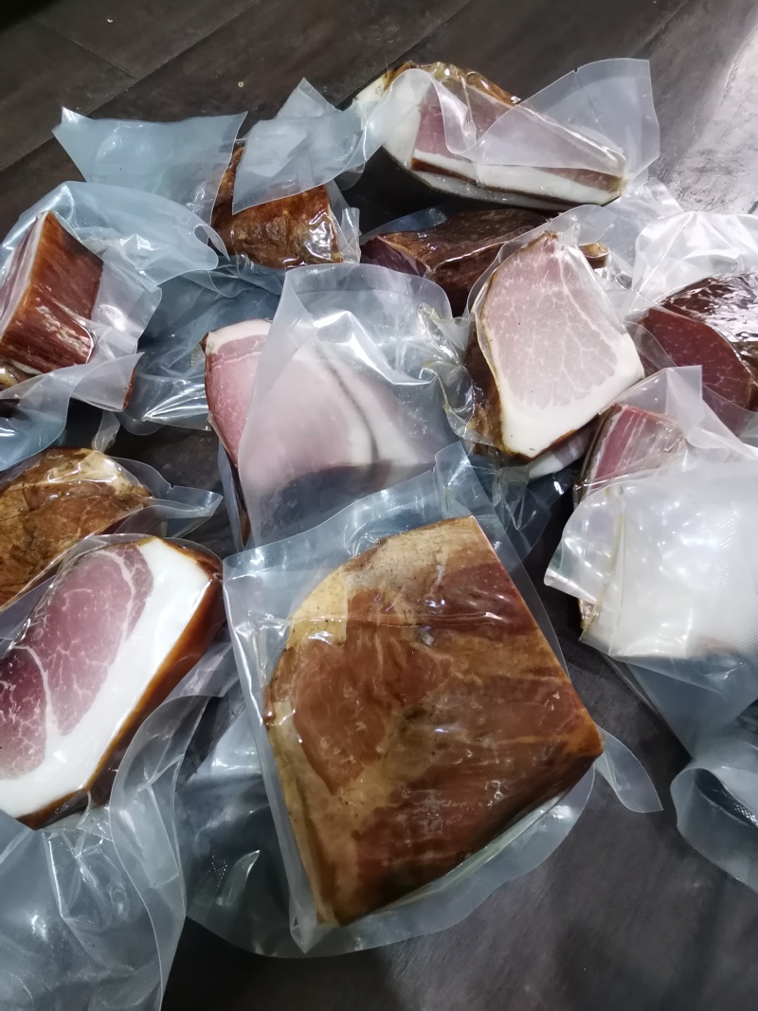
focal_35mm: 17
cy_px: 506
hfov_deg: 74.7
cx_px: 379
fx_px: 496
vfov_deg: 91.0
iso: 500
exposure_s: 1/20
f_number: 2.4
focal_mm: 1.78
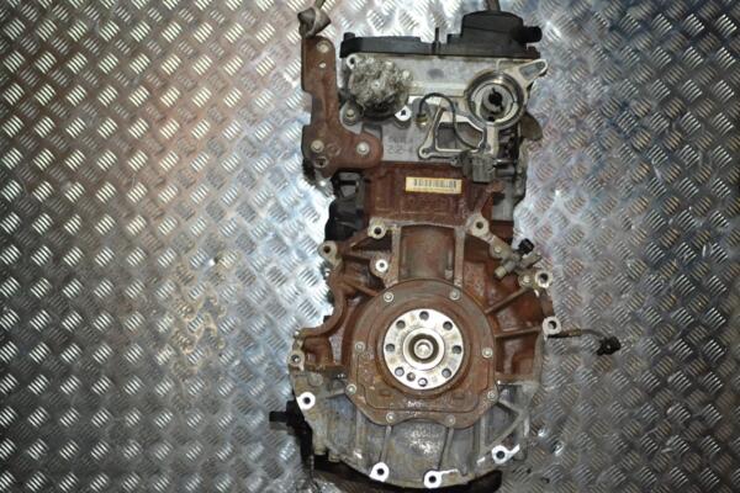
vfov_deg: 23.8
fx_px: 1172
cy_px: 246
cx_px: 370
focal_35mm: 57
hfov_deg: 35.1
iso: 1100
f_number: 5
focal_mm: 38
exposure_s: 1/60
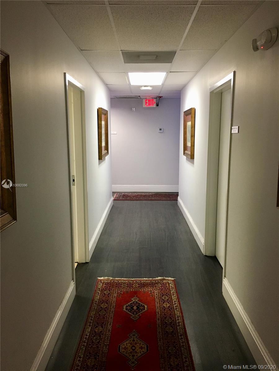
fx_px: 312
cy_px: 186
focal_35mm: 29
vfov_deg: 61.7
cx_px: 140
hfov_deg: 48.2
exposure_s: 1/30
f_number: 2.2
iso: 125
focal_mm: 4.15
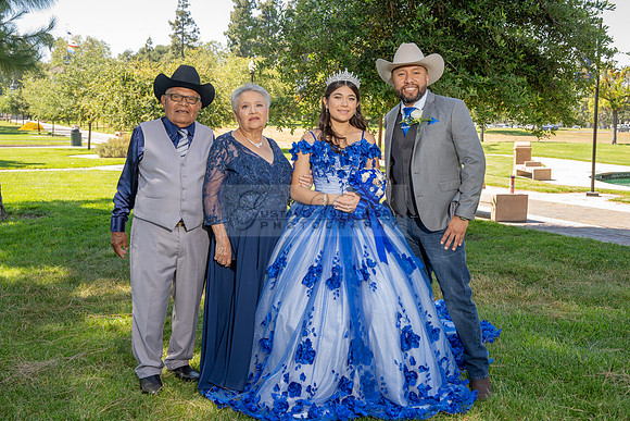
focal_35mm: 41
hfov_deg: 47.1
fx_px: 722
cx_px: 338
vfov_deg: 32.4
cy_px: 194
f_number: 5
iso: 80
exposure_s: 1/125
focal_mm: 36.7
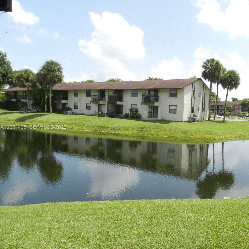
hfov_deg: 55.8
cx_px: 171
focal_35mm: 28
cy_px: 128
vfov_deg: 57.3
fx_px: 228
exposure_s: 1/800
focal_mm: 4
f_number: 3.4
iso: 160
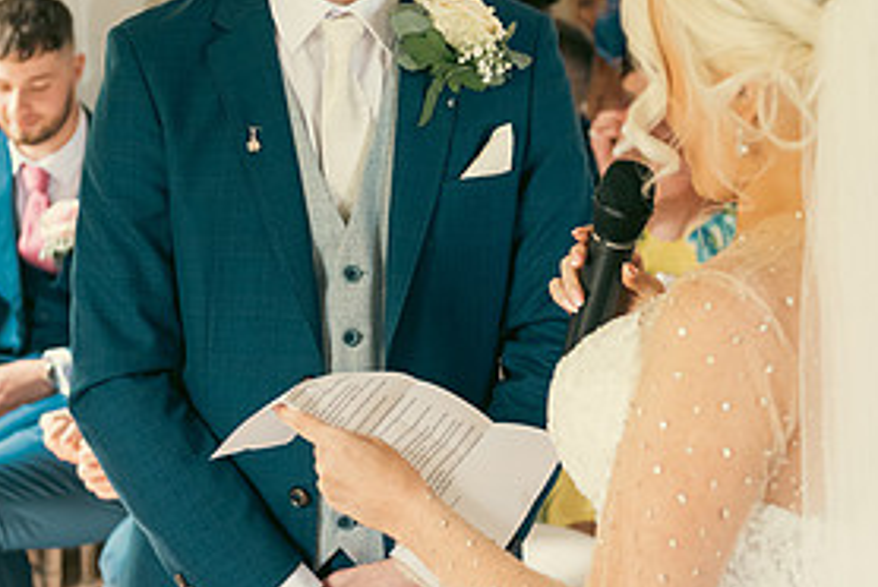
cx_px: 572
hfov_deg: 20.3
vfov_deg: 13.7
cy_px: 200
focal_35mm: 100
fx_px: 2441
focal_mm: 48
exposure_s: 1/160
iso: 640
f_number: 3.5
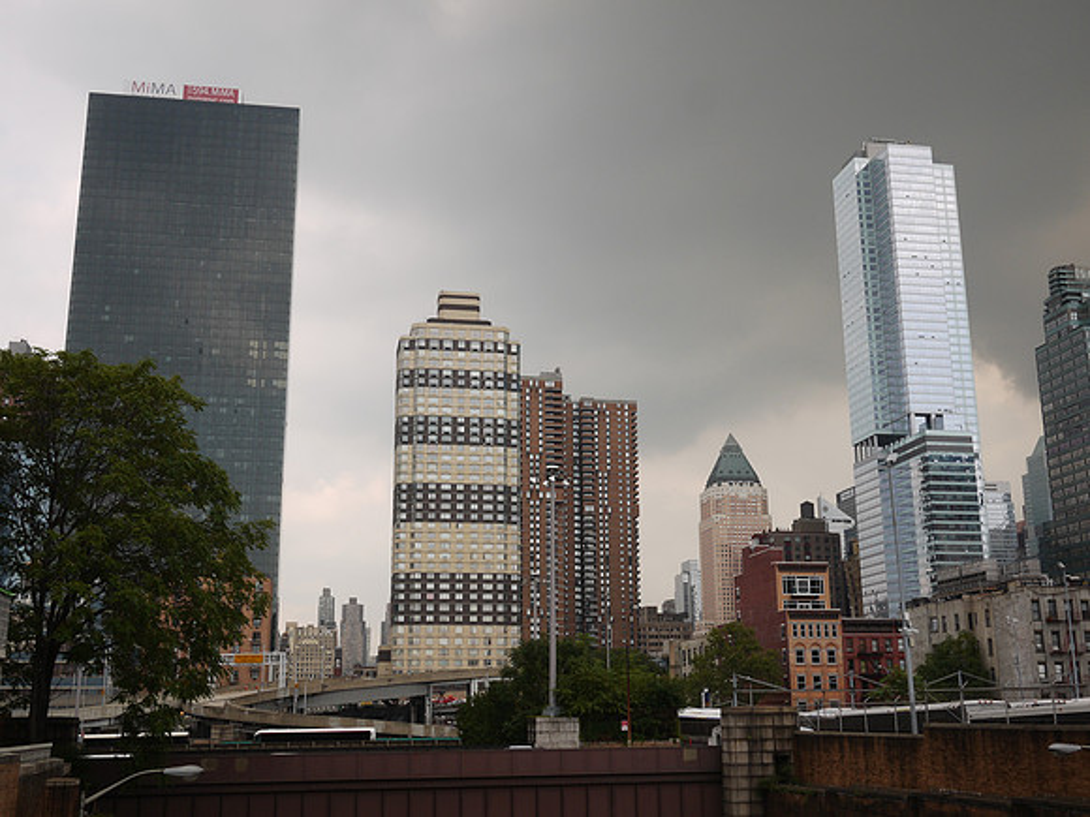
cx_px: 545
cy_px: 408
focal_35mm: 40
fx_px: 1260
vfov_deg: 36.0
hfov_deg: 46.8
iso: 100
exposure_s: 1/125
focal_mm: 20
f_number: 10
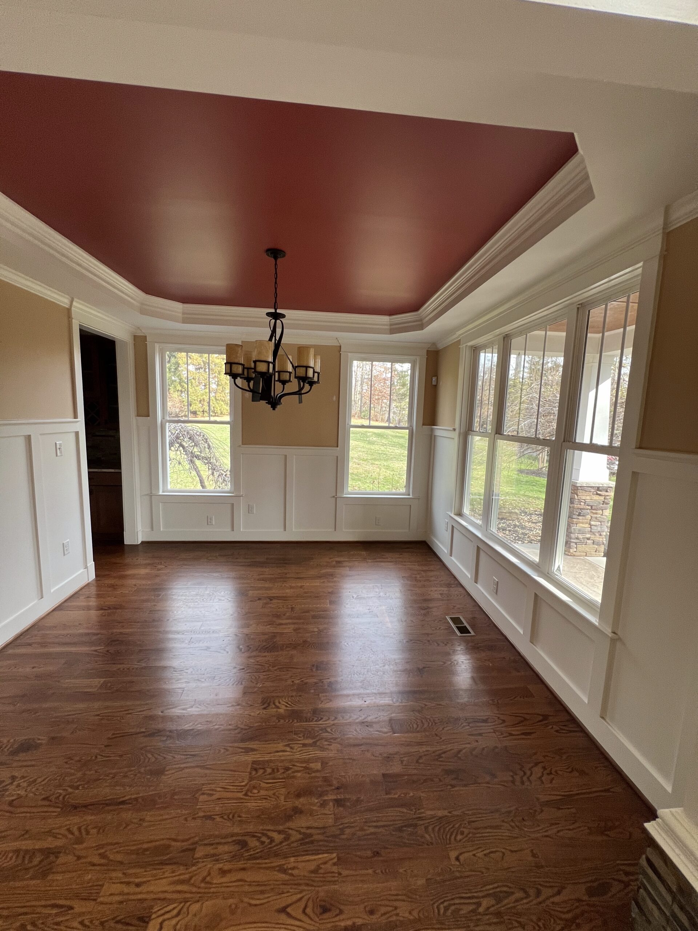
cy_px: 466
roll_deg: -1.3
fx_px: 350
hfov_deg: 89.9
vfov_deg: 106.2
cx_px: 349
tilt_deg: -6.8
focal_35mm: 13
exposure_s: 1/99
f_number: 1.8
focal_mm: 1.57
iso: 100
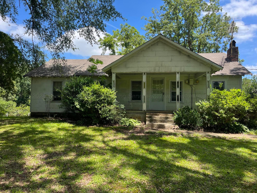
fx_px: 193
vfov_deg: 53.1
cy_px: 96
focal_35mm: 26
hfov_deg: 67.3
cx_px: 128
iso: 50
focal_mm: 5.1
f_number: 1.6
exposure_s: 1/1066
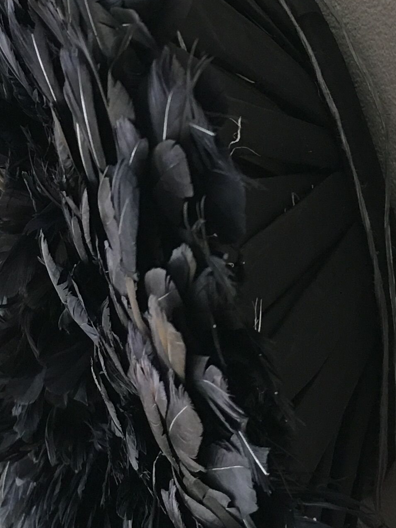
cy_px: 135
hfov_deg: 16.0
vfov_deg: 21.1
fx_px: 1404
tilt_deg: +2.3
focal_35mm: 92
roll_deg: +7.7
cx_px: 109
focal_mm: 4.15
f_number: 2.2
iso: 64
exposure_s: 1/17
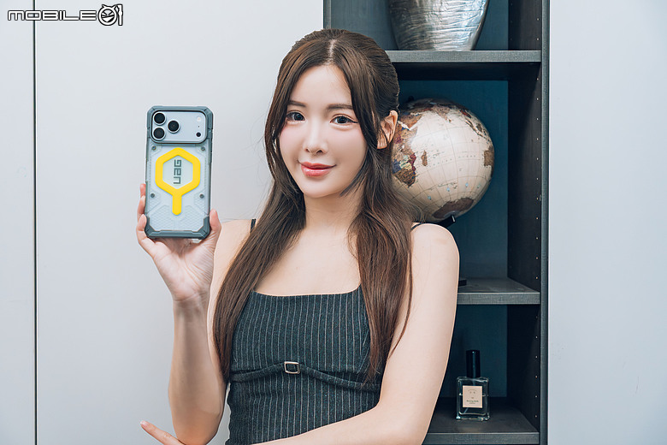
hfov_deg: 33.4
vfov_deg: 22.6
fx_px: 1112
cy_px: 222
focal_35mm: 60
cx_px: 334
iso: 2500
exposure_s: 1/160
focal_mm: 40
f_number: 4
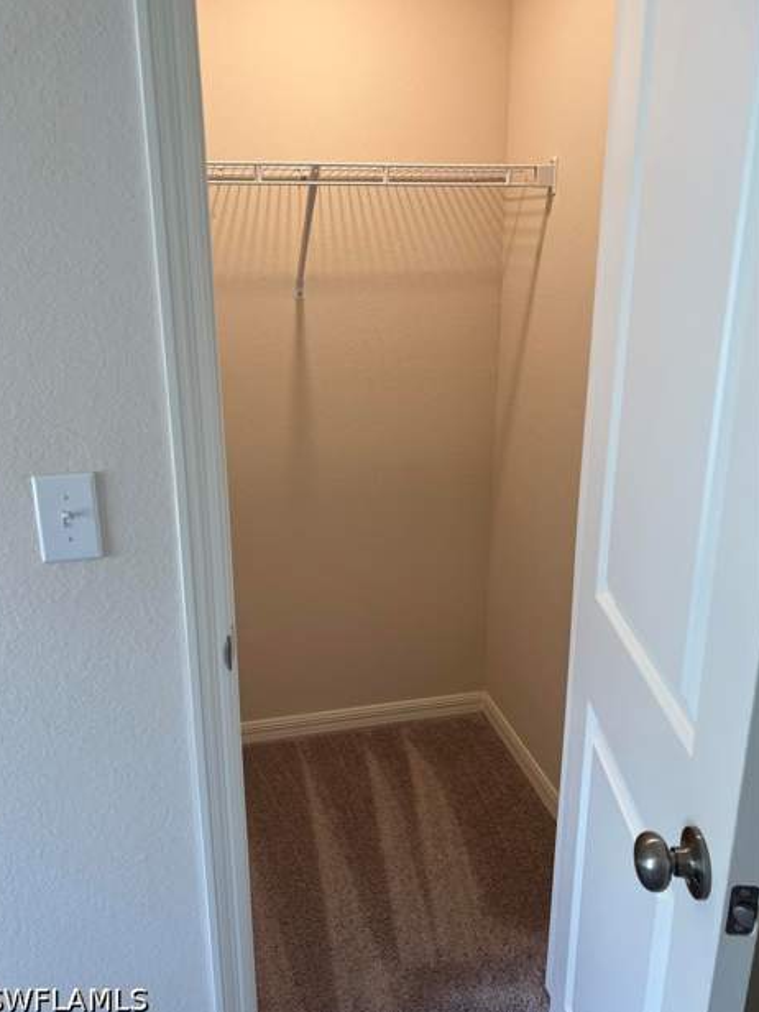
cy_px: 498
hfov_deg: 51.4
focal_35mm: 27
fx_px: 789
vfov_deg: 65.3
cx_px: 371
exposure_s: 1/120
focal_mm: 5.7
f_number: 1.5
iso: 50
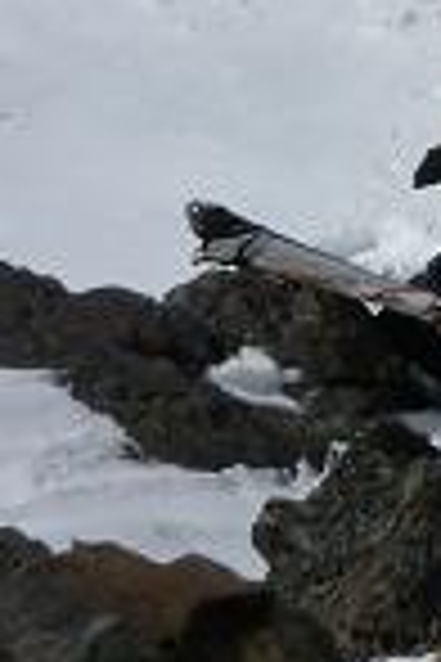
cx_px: 1130
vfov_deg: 12.2
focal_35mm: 164
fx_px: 3013
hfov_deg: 7.7
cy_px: -149
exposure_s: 1/800
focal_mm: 5.2
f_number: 8
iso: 125
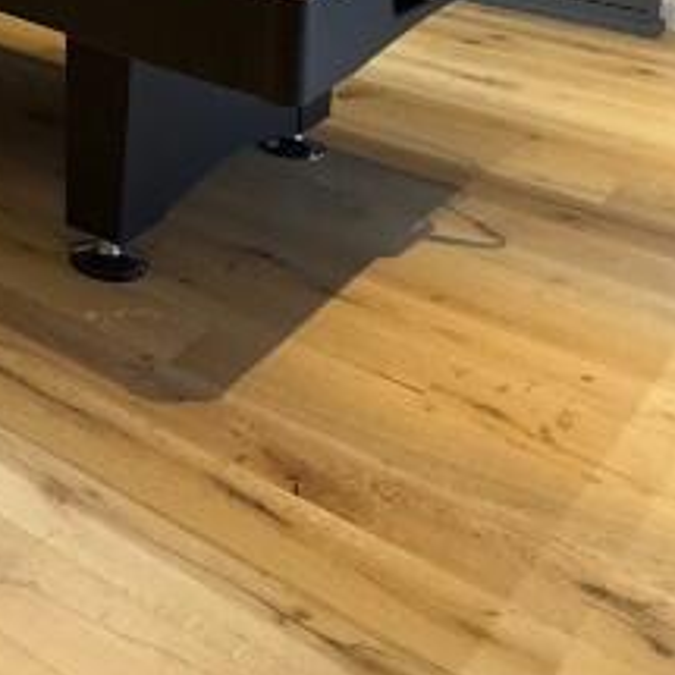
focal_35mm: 59
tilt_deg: -6.9
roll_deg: +0.5
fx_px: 1302
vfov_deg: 24.6
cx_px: -273
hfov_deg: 24.2
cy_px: -245
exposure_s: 1/60
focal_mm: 2.22
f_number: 2.2
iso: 500
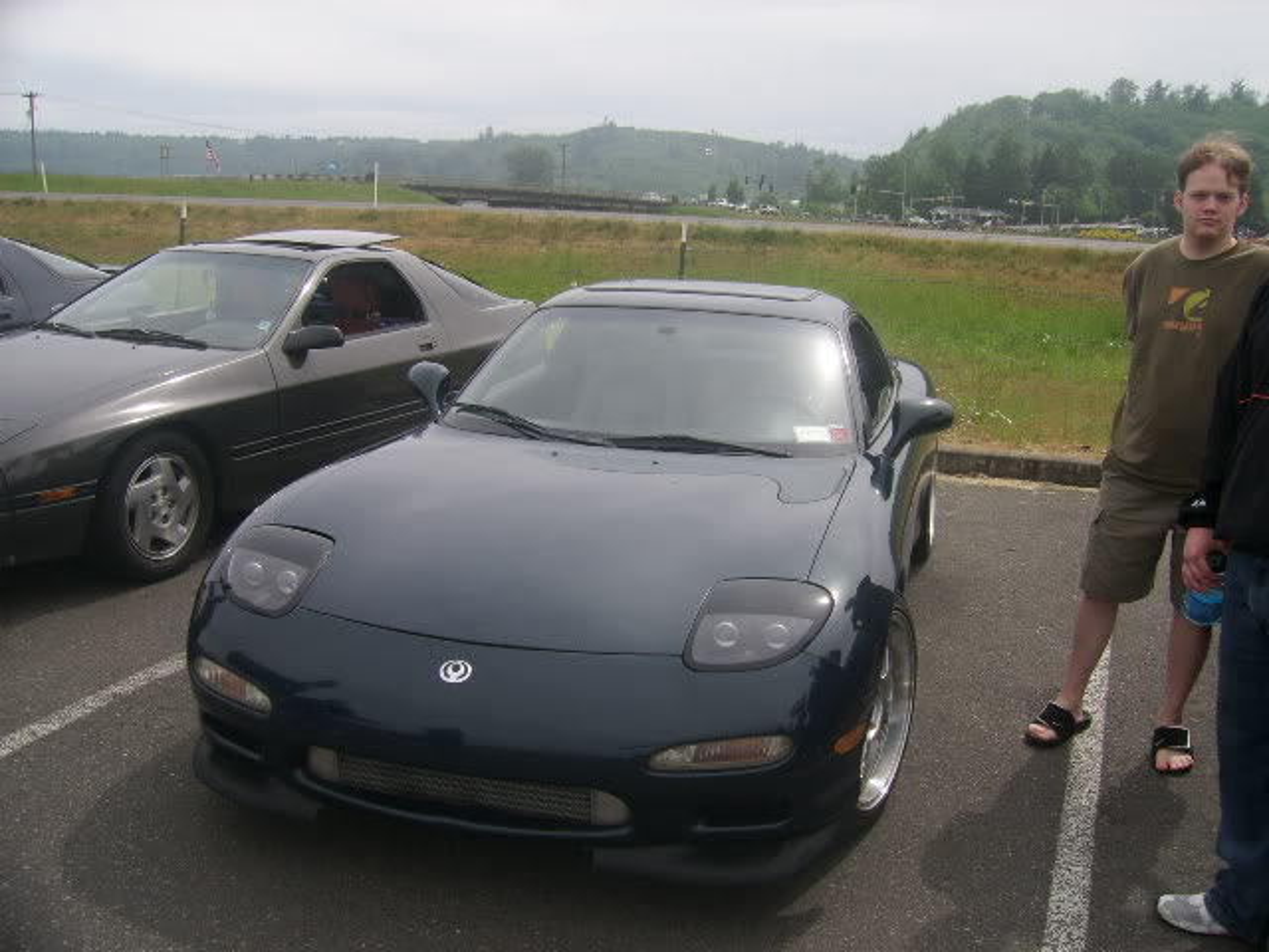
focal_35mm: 35
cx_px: 634
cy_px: 476
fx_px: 1283
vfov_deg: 40.7
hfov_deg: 52.6
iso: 50
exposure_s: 1/297
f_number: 5.8
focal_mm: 5.95
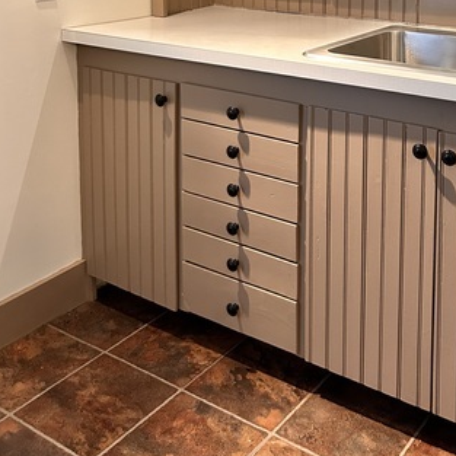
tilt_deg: -7.5
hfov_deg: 34.0
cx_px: 337
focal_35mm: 49
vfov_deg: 31.8
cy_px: -9
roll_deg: +0.0
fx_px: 730
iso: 250
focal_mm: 5.7
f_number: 1.5
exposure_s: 1/60
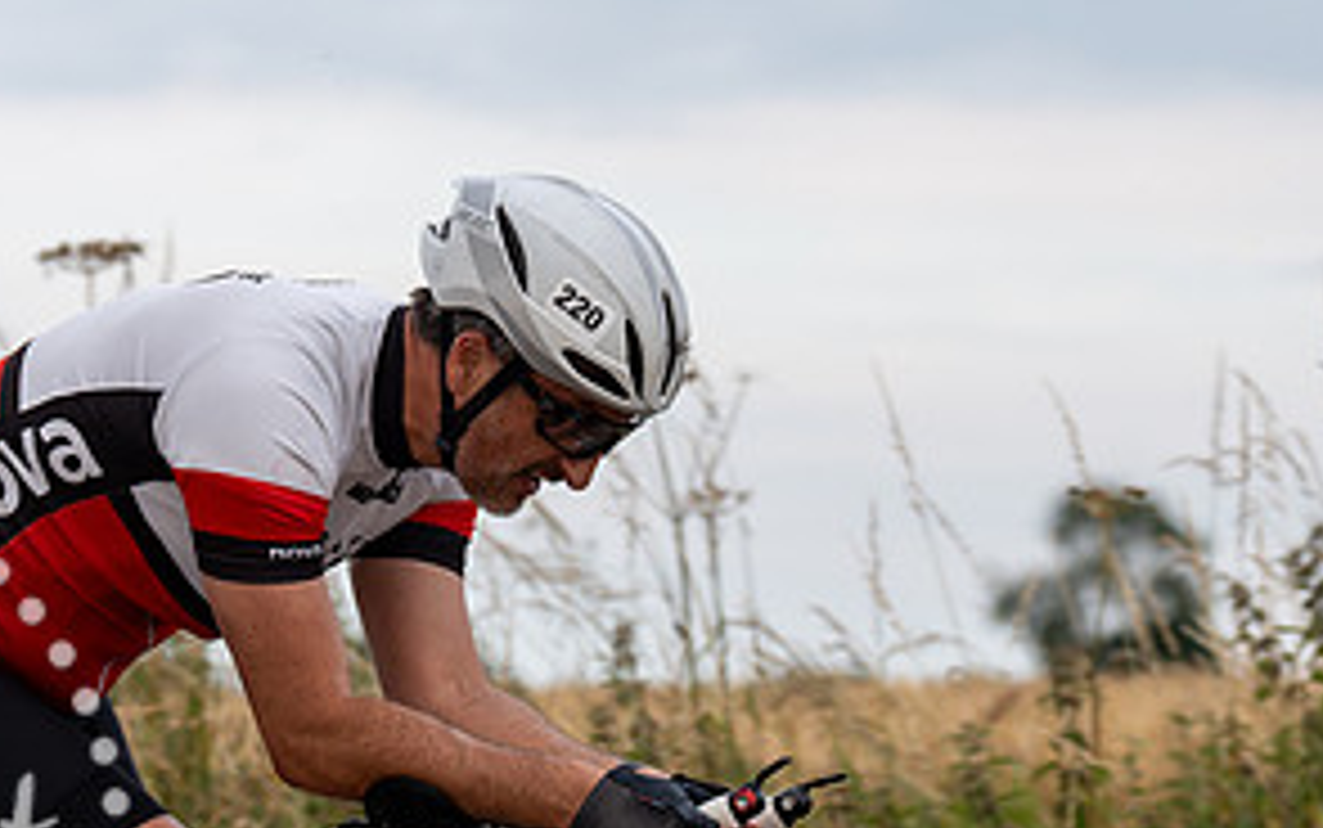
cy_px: 632
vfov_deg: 8.2
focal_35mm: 159
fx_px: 5735
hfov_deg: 13.1
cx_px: 410
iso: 320
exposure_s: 1/1000
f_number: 3.2
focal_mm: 79
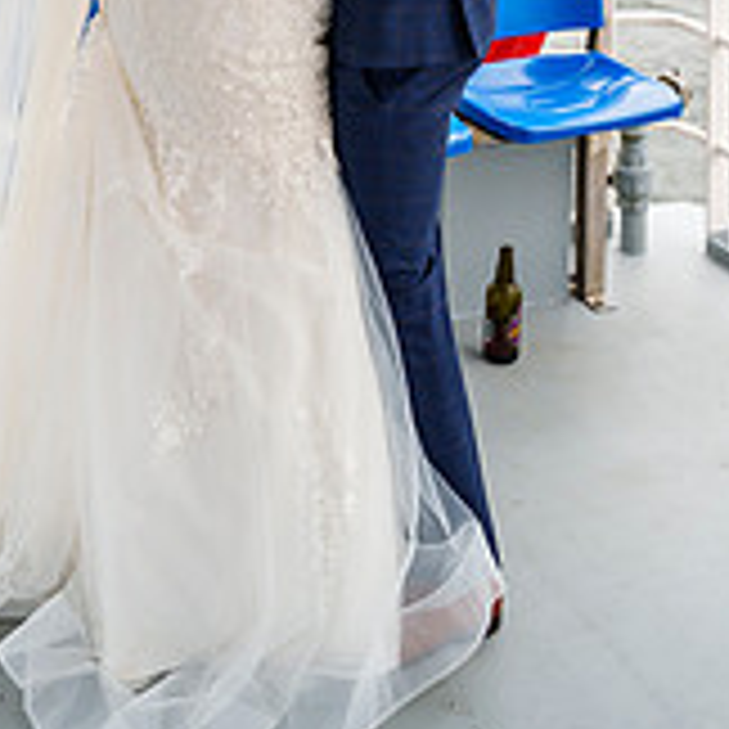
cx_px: 315
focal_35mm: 78
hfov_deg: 22.2
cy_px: -180
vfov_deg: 20.5
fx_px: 1858
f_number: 3.5
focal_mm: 33
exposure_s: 1/160
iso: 400
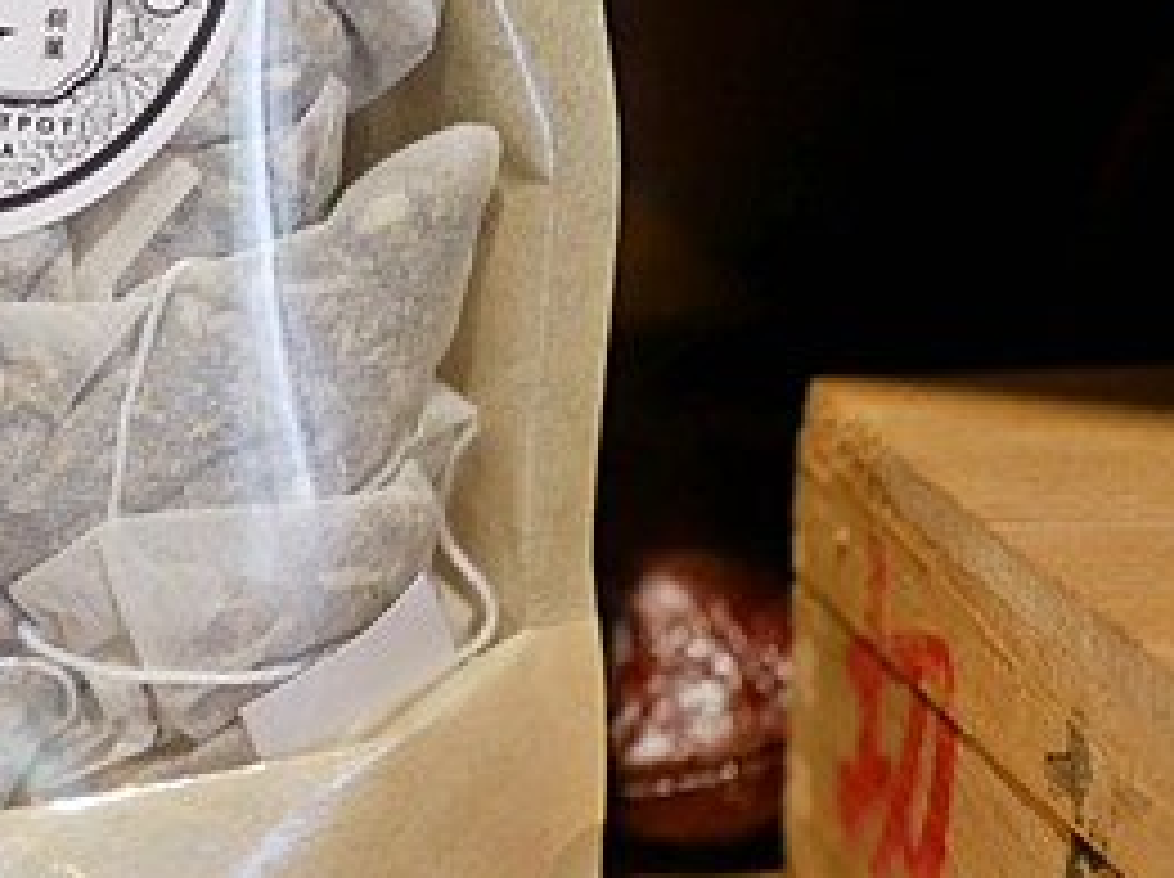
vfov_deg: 7.7
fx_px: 6503
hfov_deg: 10.1
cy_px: -164
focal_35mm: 192
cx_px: -418
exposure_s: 1/60
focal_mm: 25
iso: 250
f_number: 1.8
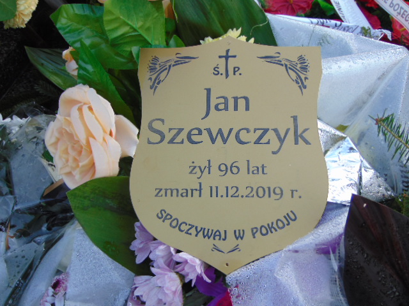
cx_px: 204
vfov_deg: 40.7
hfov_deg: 52.6
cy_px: 153
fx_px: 414
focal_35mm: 35
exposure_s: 1/80
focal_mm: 6.3
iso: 80
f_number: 3.2
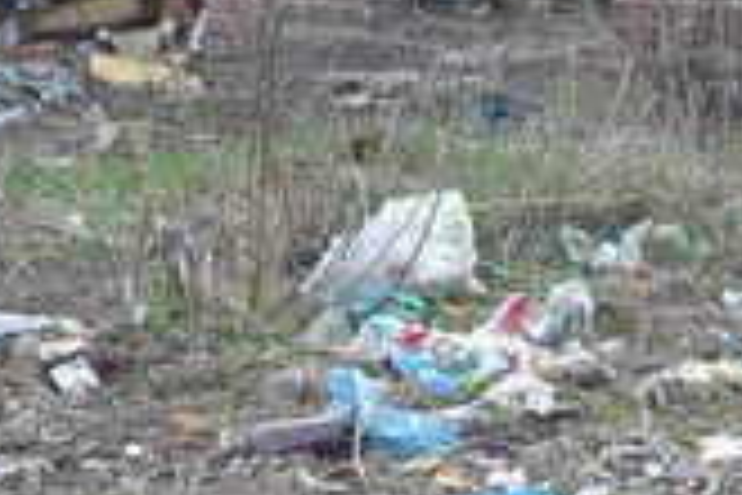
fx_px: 4608
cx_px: 980
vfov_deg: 6.1
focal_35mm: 224
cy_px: -268
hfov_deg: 9.1
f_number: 9
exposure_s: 1/320
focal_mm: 29
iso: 1000
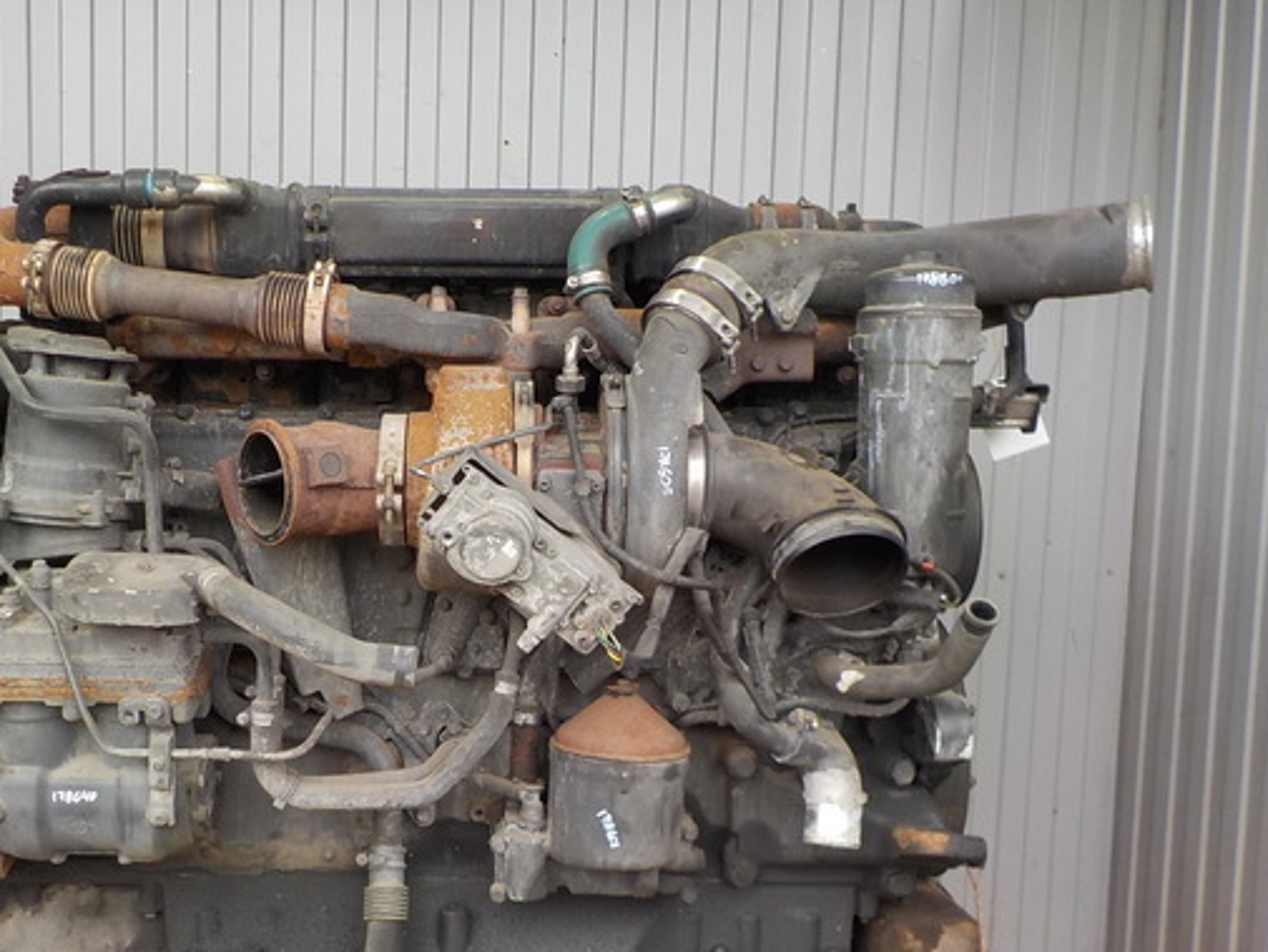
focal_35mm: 38
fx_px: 1392
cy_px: 573
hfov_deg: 48.6
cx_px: 485
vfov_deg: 37.6
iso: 125
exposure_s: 1/30
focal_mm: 4.1
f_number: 3.3
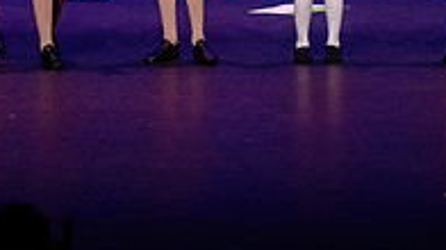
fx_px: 4314
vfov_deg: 3.3
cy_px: -278
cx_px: 106
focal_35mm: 365
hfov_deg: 5.9
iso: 1250
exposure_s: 1/800
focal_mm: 92
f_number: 2.8
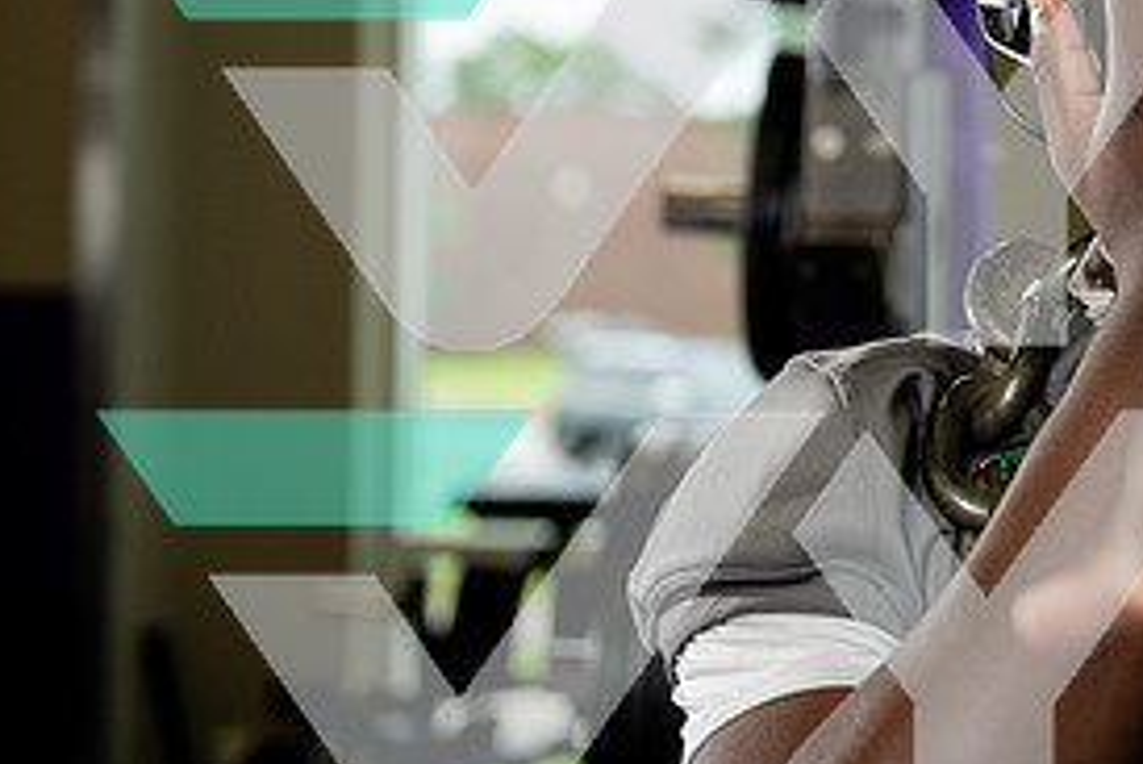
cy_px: 127
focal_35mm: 148
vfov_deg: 9.3
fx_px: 4701
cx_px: 1172
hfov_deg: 13.6
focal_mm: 70
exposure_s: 1/250
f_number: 4
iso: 640
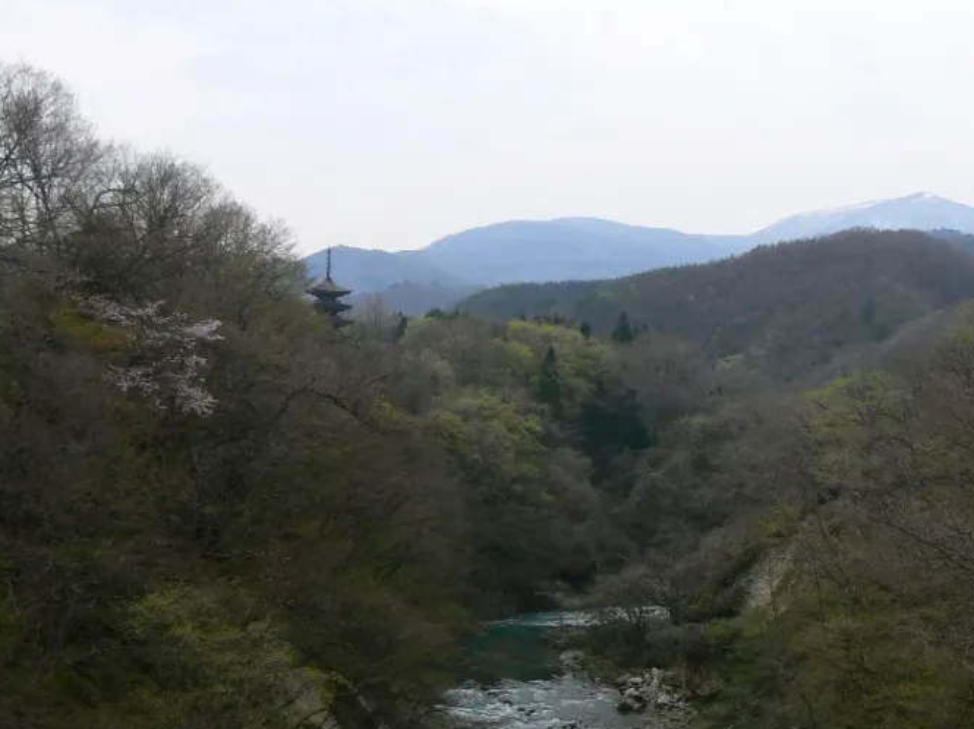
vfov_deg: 27.7
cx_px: 642
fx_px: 1462
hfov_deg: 36.5
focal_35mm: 52
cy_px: 514
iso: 80
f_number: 5.6
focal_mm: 6
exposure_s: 1/250
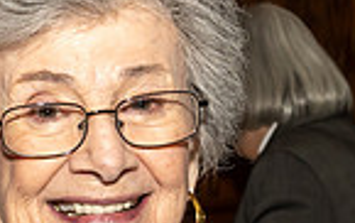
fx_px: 2334
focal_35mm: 241
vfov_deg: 5.4
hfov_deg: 8.6
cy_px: 332
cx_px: -3
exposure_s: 1/250
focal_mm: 30
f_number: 7.1
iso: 500
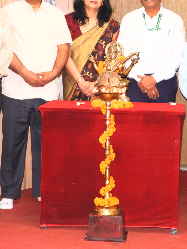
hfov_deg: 14.4
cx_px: 100
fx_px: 742
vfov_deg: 19.0
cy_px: 68
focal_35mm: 103
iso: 200
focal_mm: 7.9
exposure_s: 1/30
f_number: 3.2
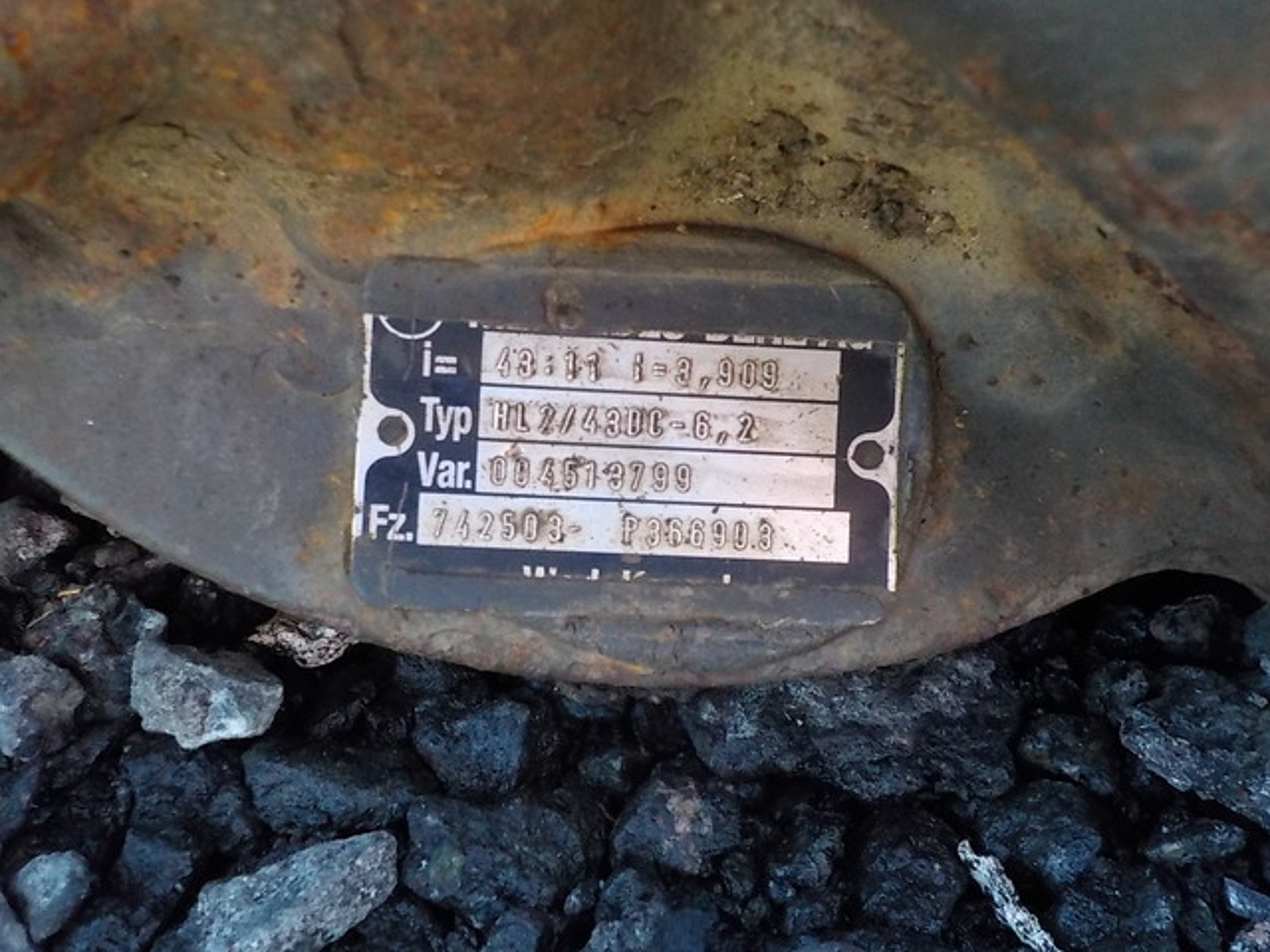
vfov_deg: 46.8
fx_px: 1101
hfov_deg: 60.0
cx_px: 635
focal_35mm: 30
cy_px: 476
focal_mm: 4.1
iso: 800
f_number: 3.3
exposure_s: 1/250
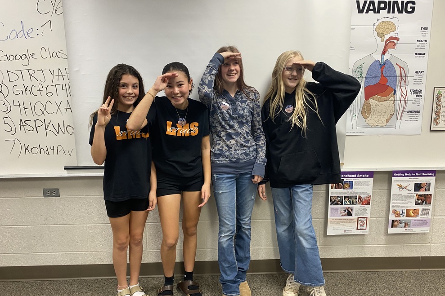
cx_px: 230
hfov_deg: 65.5
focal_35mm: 28
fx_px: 346
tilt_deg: -10.3
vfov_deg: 46.4
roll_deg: +0.2
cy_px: 150
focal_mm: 4.25
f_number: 1.8
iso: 125
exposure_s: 1/60
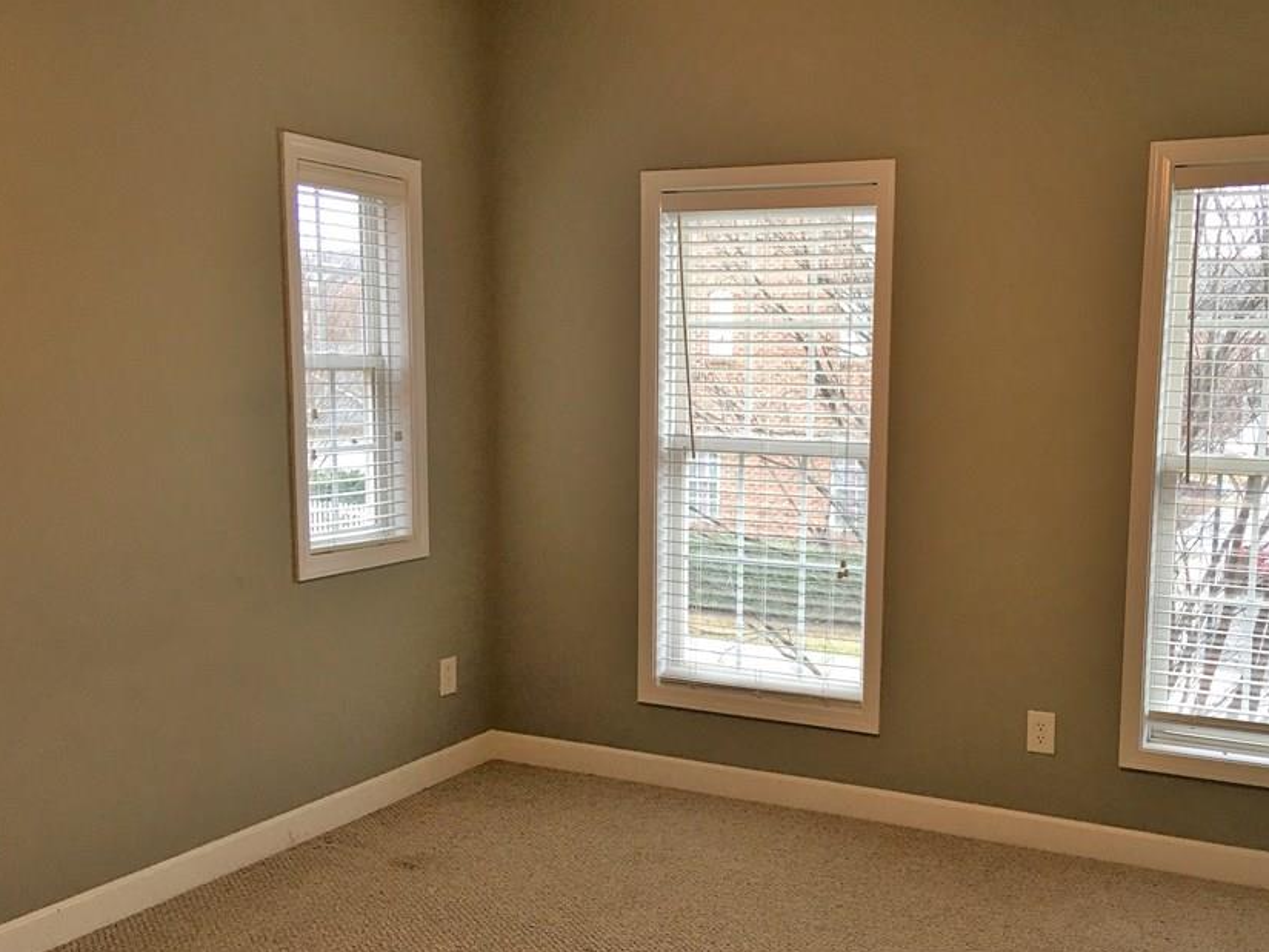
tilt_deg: -6.3
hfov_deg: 51.0
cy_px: 540
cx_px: 757
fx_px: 1320
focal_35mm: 36
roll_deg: +0.1
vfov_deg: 39.6
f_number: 2.2
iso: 32
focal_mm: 4.15
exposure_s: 1/30
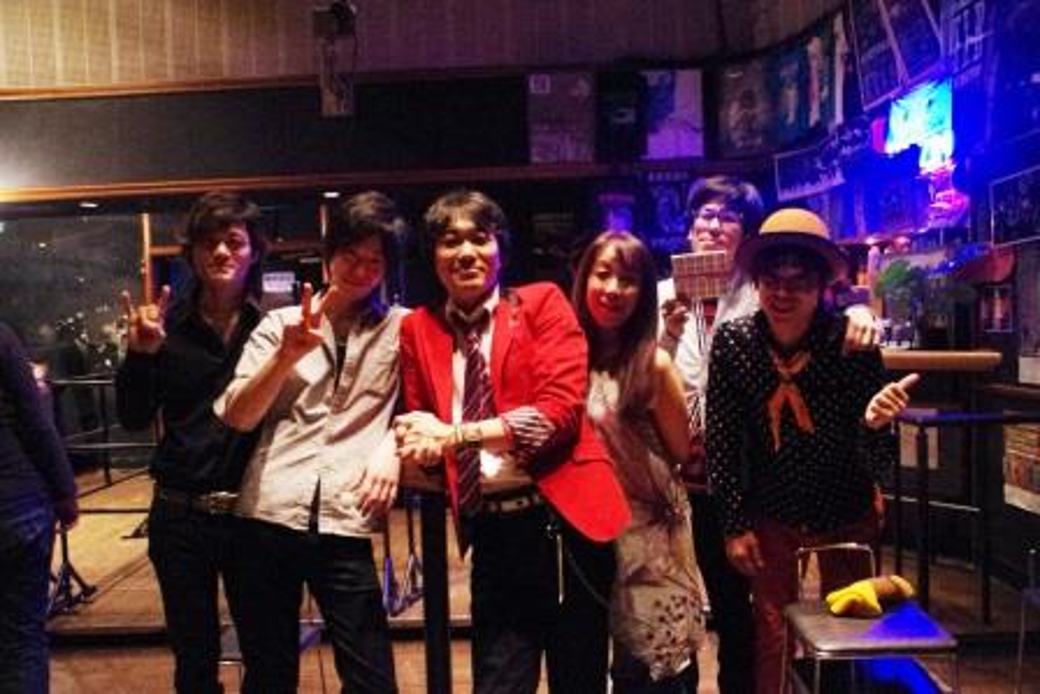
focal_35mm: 27
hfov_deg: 67.4
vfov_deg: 48.0
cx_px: 520
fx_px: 780
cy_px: 347
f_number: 3.5
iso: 12800
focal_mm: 18
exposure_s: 1/40
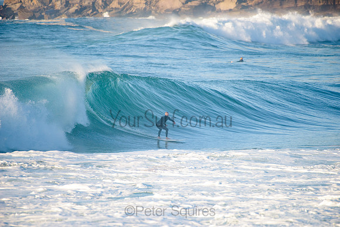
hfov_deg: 4.1
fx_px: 4724
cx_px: 170
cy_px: 114
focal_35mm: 500
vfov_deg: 2.8
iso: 320
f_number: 5.6
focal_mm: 500
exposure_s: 1/1600
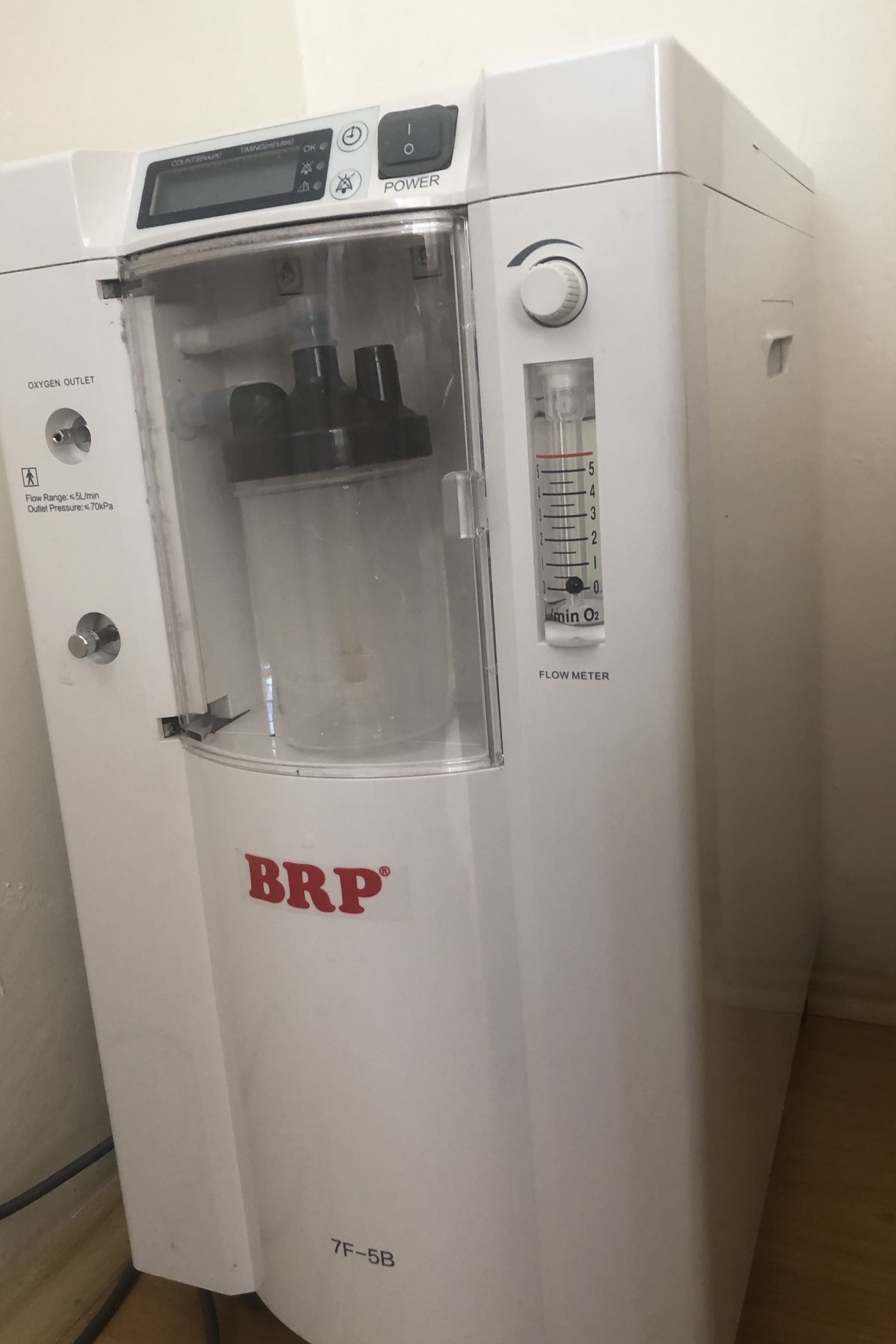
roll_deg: +5.5
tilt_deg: -14.4
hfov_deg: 40.9
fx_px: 1195
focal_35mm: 32
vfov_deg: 58.7
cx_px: 352
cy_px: 674
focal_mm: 3.99
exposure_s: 1/17
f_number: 1.8
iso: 40
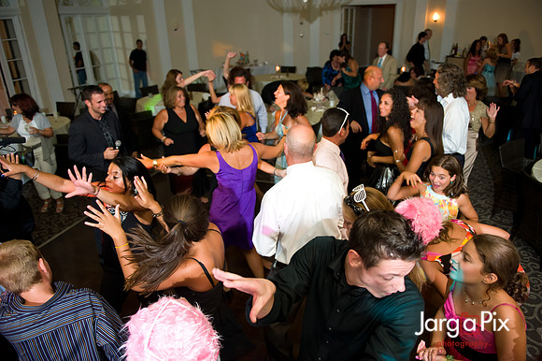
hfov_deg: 69.4
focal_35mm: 26
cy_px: 180
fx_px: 391
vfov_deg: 49.5
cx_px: 271
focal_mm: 26
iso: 1600
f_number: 3.2
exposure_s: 1/125
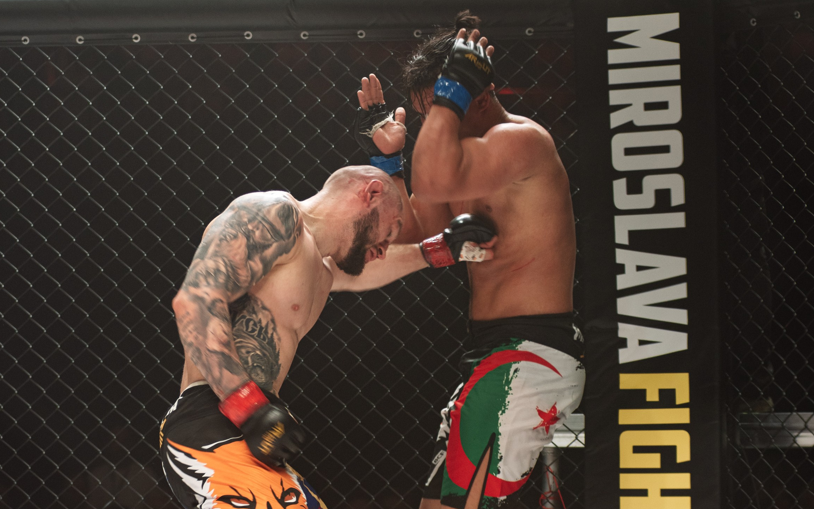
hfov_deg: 17.0
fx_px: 2729
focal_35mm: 123
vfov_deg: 10.6
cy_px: 377
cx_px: 406
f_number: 4
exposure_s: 1/320
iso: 500
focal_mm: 80
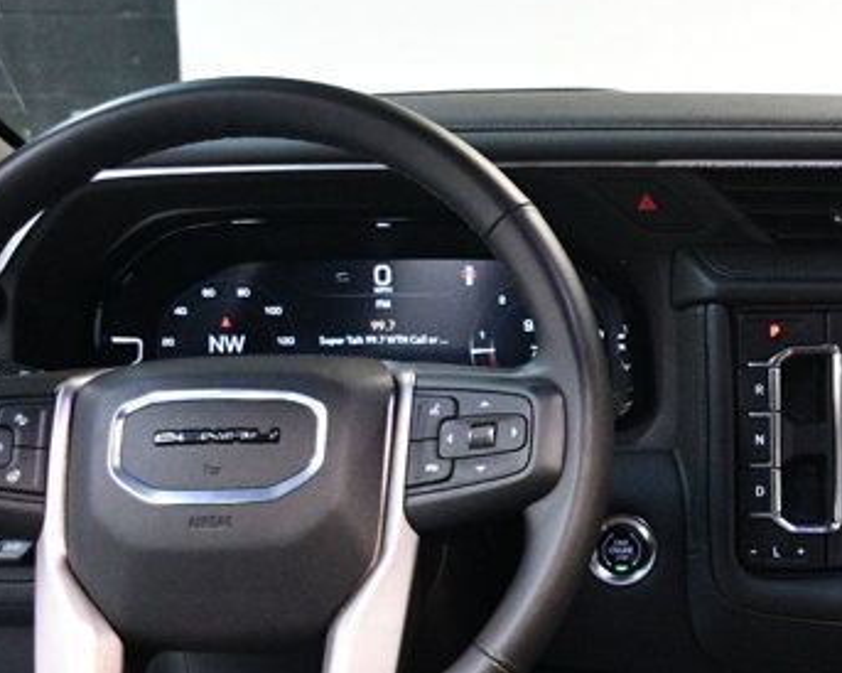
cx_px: 1046
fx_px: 2092
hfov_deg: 21.0
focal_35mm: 84
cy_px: 410
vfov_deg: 18.2
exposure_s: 1/60
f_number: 3.5
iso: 3200
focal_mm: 20
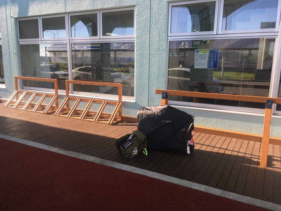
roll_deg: -0.5
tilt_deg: -11.7
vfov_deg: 48.2
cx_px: 140
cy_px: 106
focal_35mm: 29
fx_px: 235
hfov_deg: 61.7
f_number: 2.2
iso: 25
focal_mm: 4.15
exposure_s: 1/319
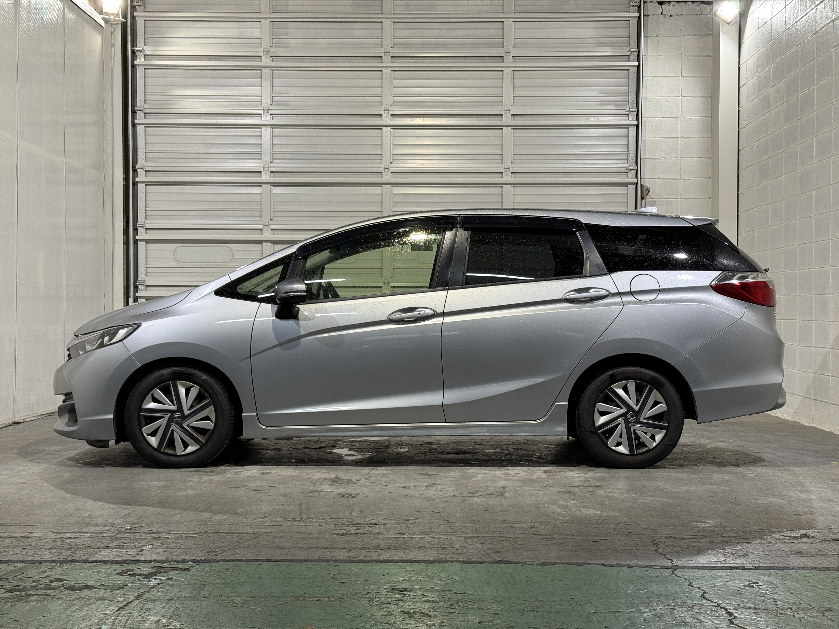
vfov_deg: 30.3
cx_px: 420
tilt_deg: +0.0
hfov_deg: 39.7
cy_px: 314
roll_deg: -0.1
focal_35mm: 48
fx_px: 1163
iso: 80
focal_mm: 6.76
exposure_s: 1/60
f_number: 1.78
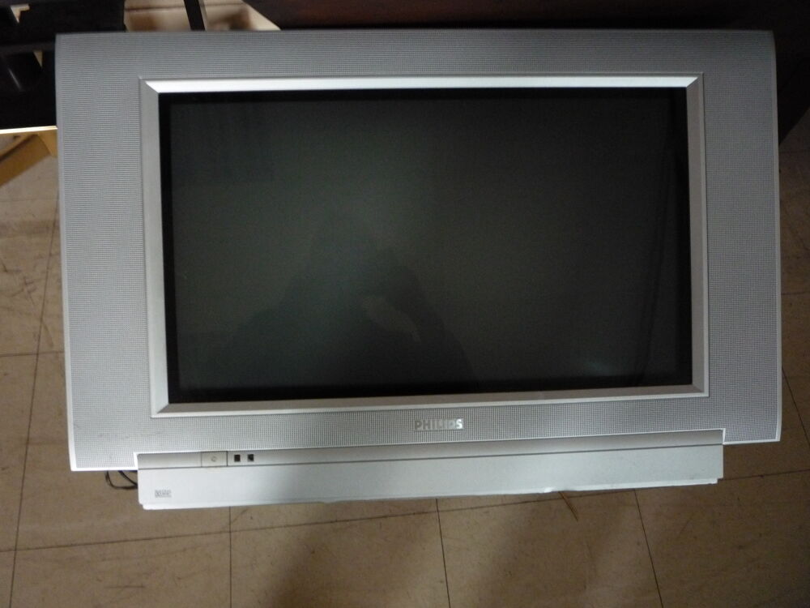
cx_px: 405
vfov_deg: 46.8
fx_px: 702
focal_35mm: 30
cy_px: 304
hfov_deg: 60.0
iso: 400
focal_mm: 5.2
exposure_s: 1/8
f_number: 3.3
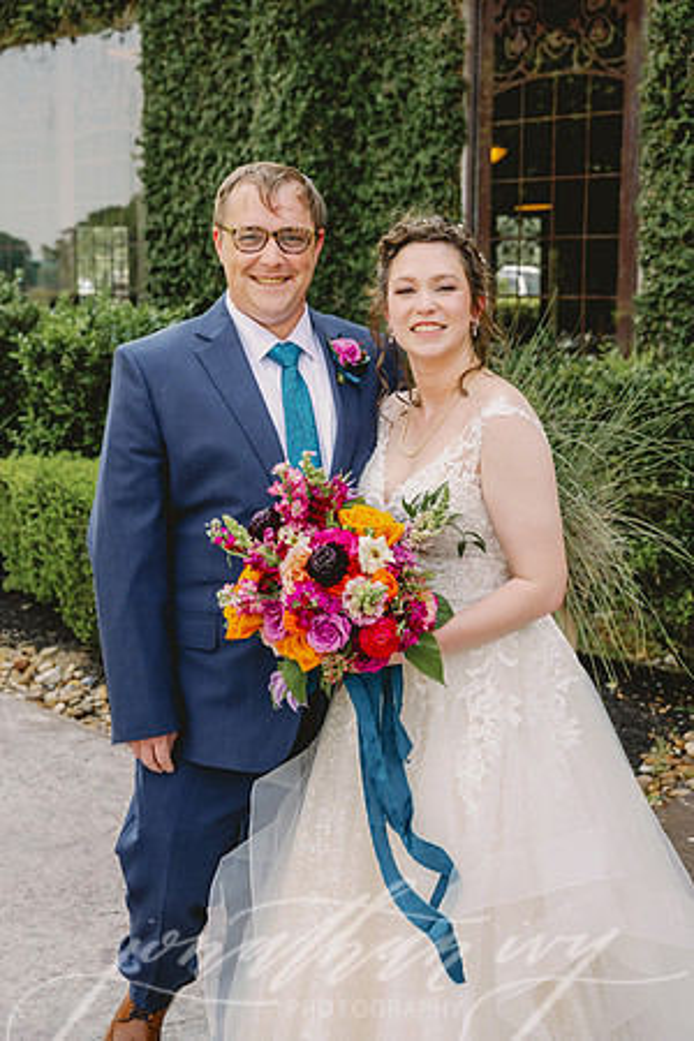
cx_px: 347
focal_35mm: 52
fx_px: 1504
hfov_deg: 26.0
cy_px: 520
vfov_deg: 38.2
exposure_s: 1/400
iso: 200
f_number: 5
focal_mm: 52
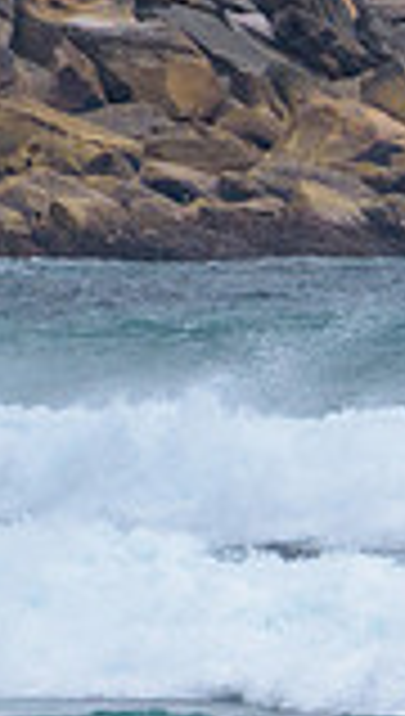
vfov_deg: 0.9
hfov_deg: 0.5
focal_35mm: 2340
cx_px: 1266
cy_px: 483
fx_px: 44462
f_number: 5.6
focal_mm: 500
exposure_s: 1/2000
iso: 500
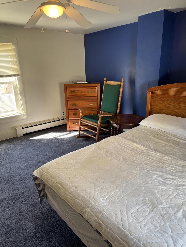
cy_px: 124
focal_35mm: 24
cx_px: 93
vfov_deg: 71.6
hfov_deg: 56.8
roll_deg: +0.9
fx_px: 172
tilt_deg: -16.9
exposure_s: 1/60
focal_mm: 6.76
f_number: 1.78
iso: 125
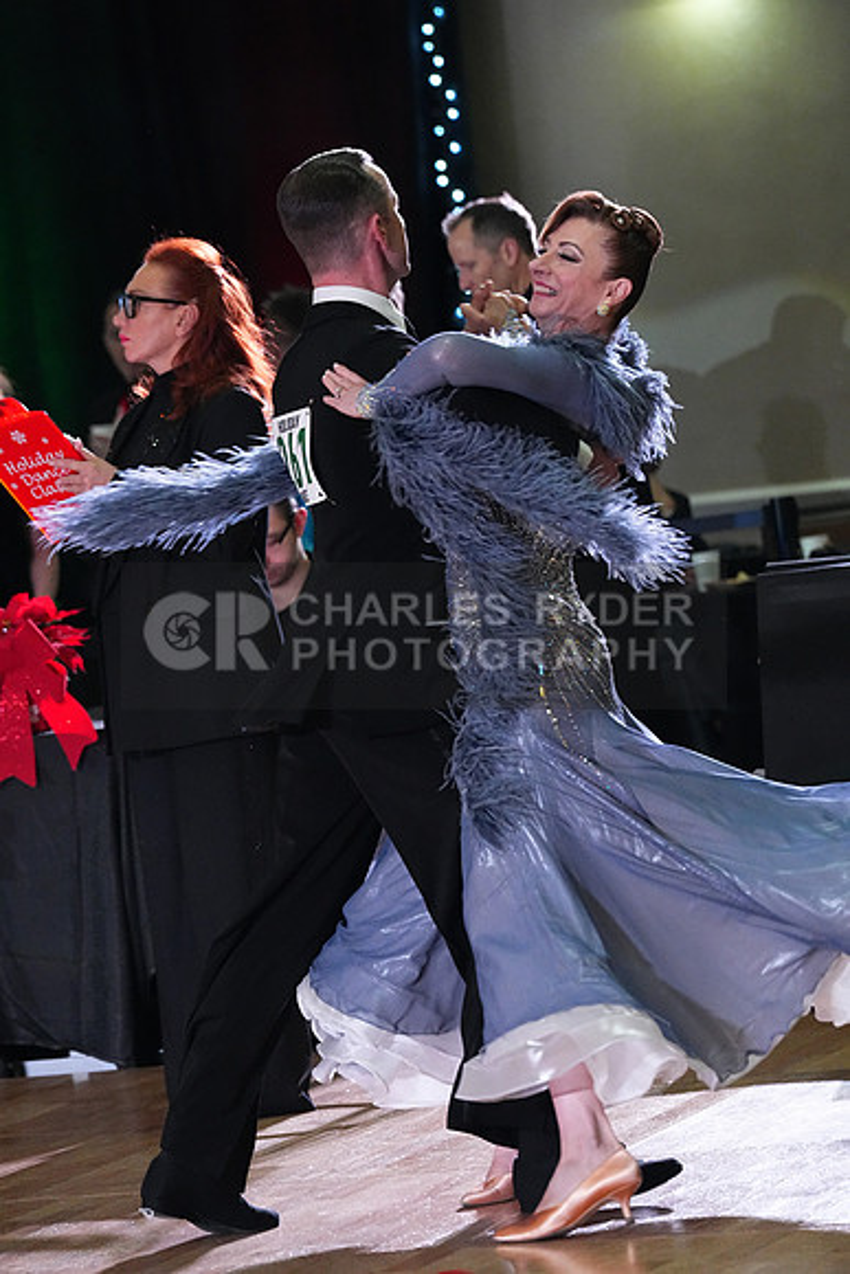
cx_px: 425
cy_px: 637
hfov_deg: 7.0
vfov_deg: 10.5
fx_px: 6902
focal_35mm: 195
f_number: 5.6
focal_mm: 195
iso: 10000
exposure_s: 1/400
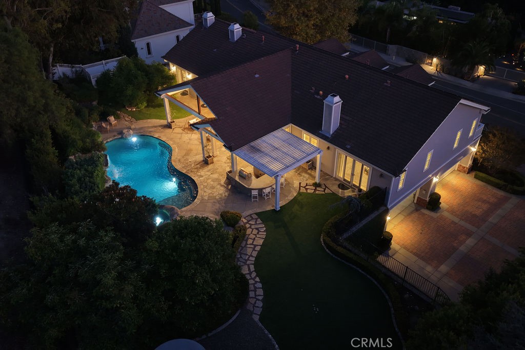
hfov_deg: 65.5
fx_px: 408
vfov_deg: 46.4
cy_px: 175
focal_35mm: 28
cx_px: 262
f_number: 2
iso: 1000
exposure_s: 1/12.5
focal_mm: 14.45
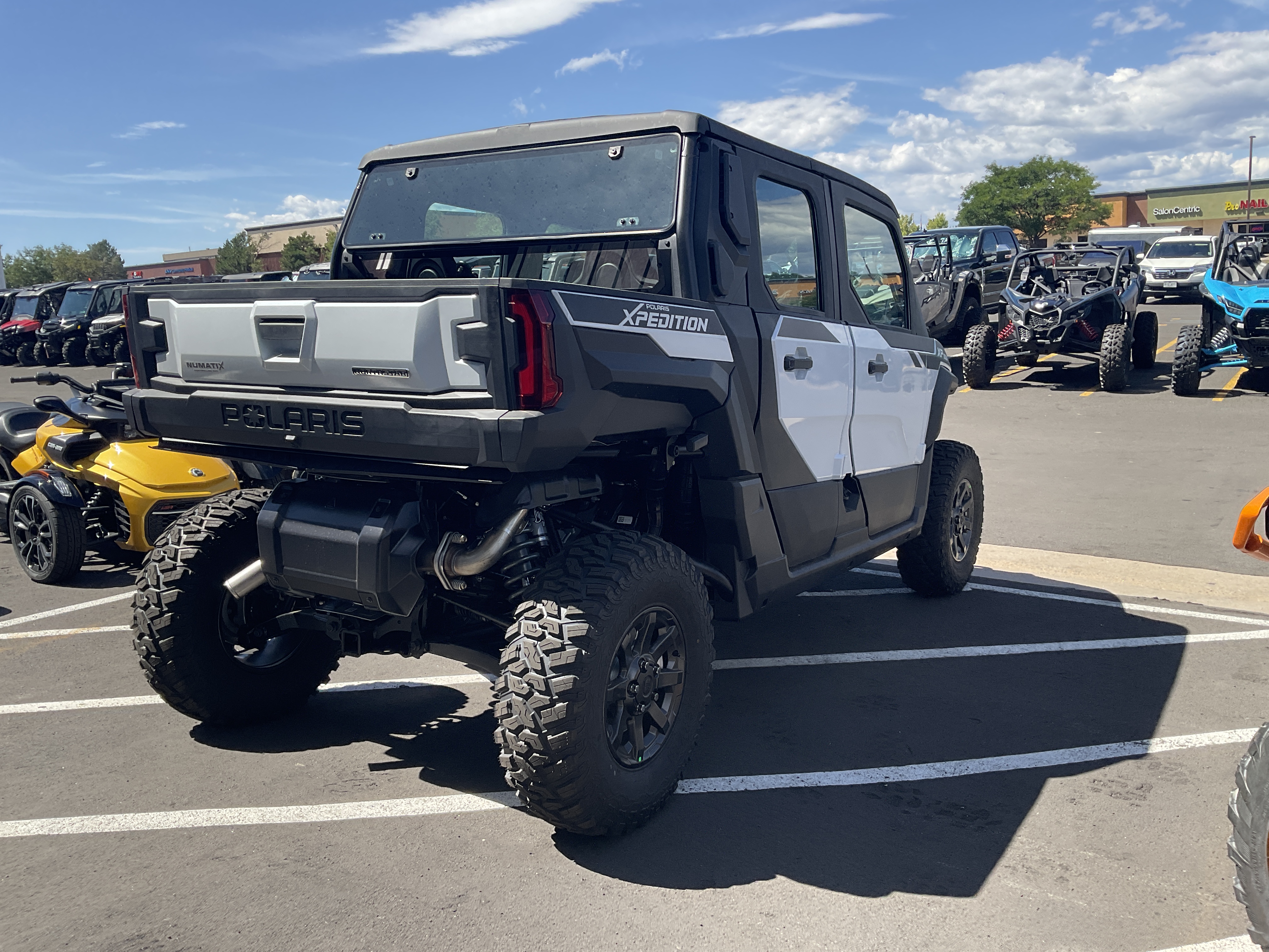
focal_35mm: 29
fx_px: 1063
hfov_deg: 61.7
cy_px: 476
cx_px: 634
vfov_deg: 48.2
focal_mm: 3
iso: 16
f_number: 1.8
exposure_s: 1/997
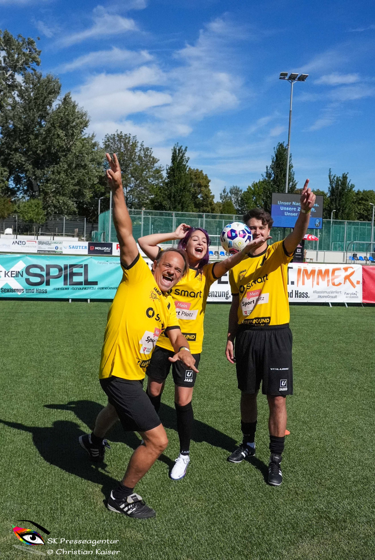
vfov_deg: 53.1
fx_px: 561
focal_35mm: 36
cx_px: 188
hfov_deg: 36.9
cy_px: 280
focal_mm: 24
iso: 5000
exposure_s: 1/80000
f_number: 4.5
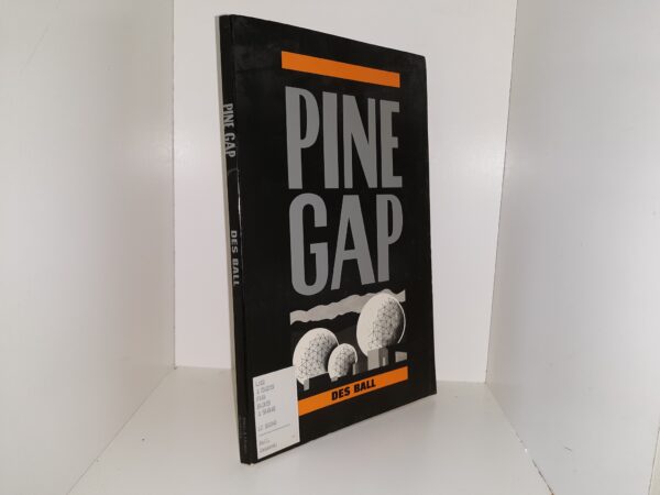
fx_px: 534
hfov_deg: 63.4
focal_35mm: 28
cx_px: 330
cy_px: 248
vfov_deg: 49.7
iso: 40
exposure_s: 1/129
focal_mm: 3.7
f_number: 1.7
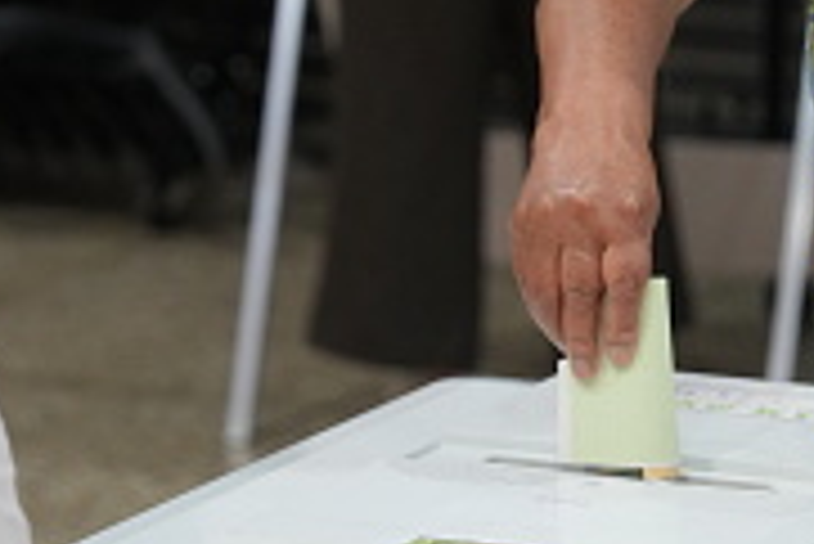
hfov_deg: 8.9
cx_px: 769
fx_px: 5205
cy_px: 656
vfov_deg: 6.0
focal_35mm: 230
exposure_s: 1/160
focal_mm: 70
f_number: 3.2
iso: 1600
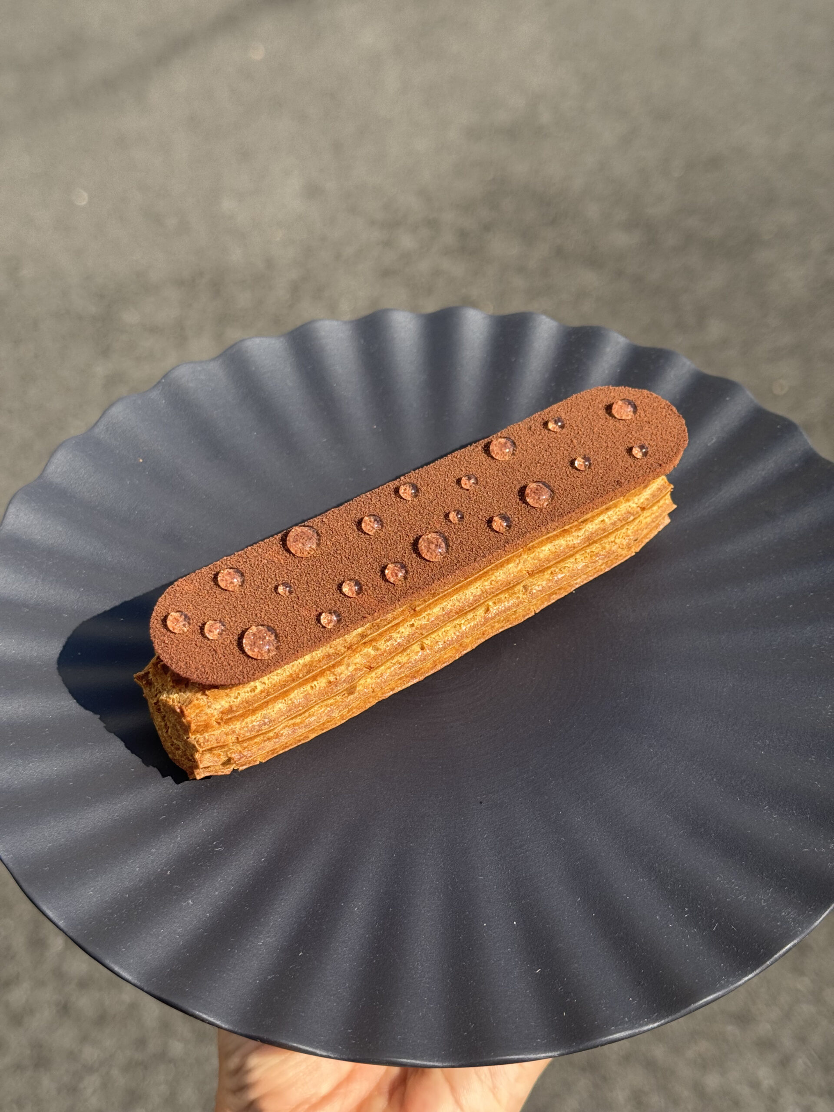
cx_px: 417
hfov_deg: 30.3
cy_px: 556
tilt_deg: -40.4
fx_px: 1542
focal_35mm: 48
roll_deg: +0.9
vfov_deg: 39.7
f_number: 1.78
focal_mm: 6.76
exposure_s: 1/2611
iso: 64
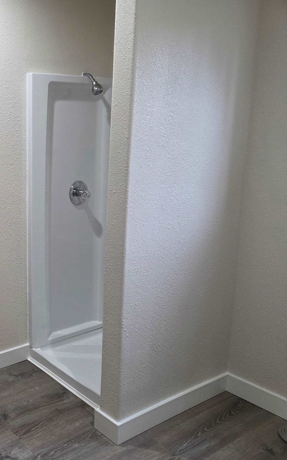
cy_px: 229
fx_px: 413
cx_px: -20
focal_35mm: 33
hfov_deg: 33.9
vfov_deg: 58.2
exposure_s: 1/120
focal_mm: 5.4
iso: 250
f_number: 1.8
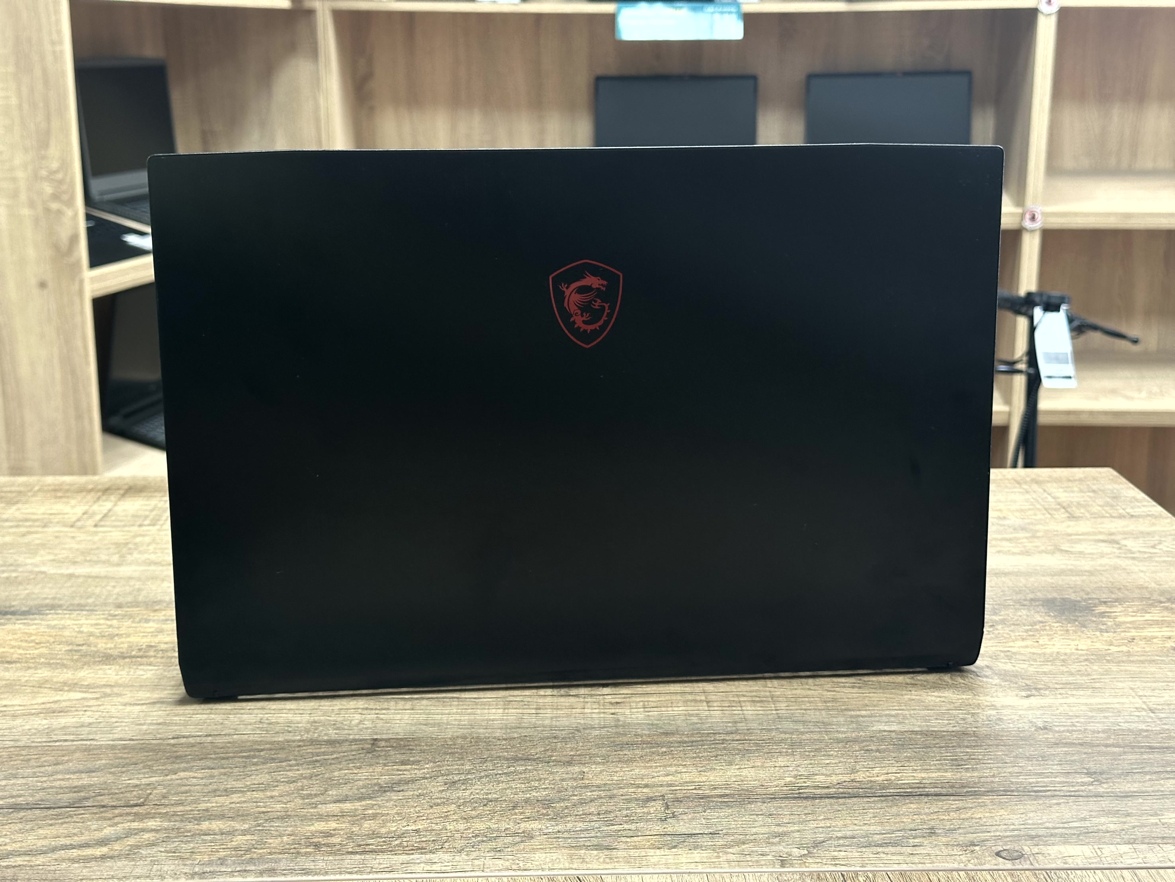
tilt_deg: -12.9
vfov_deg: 30.3
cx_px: 588
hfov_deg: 39.7
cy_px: 441
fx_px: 1630
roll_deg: -0.2
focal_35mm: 48
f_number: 1.78
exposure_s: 1/33
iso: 250
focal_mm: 6.86
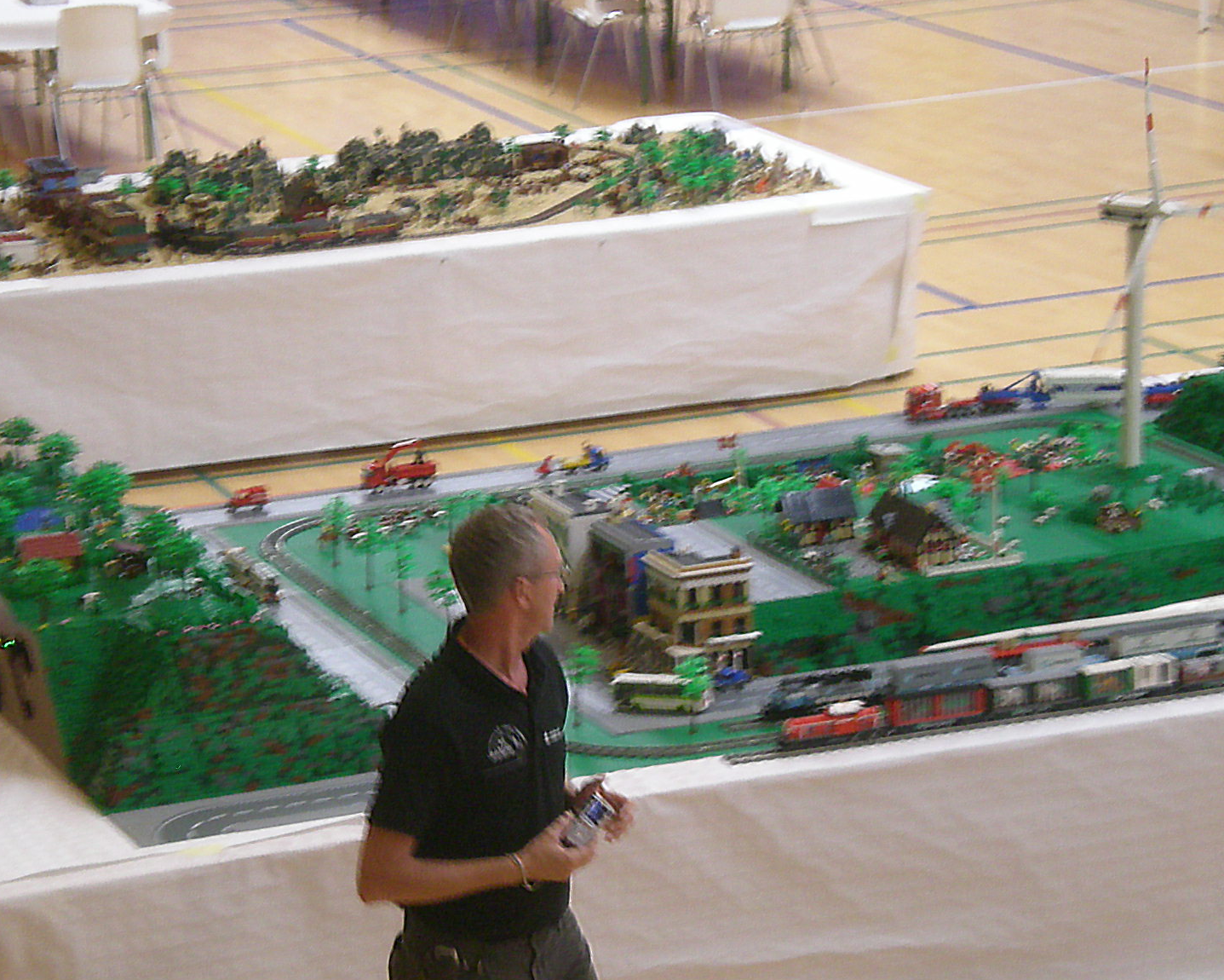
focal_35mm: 121
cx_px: 440
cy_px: 583
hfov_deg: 15.9
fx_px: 4384
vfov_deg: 12.7
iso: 200
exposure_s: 1/19.4
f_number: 5.1
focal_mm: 14.3
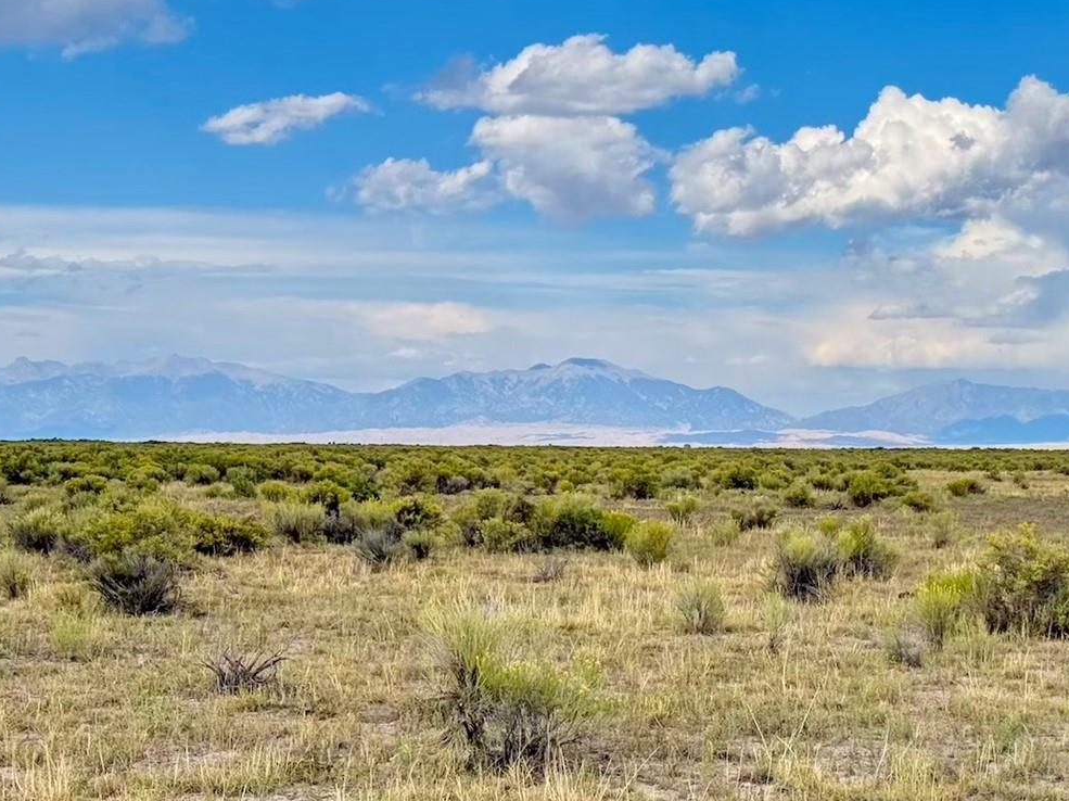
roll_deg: +0.2
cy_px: 549
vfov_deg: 18.8
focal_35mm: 78
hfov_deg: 24.8
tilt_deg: -0.9
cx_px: 752
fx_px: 2408
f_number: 1.78
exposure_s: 1/2865
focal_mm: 6.76
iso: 100
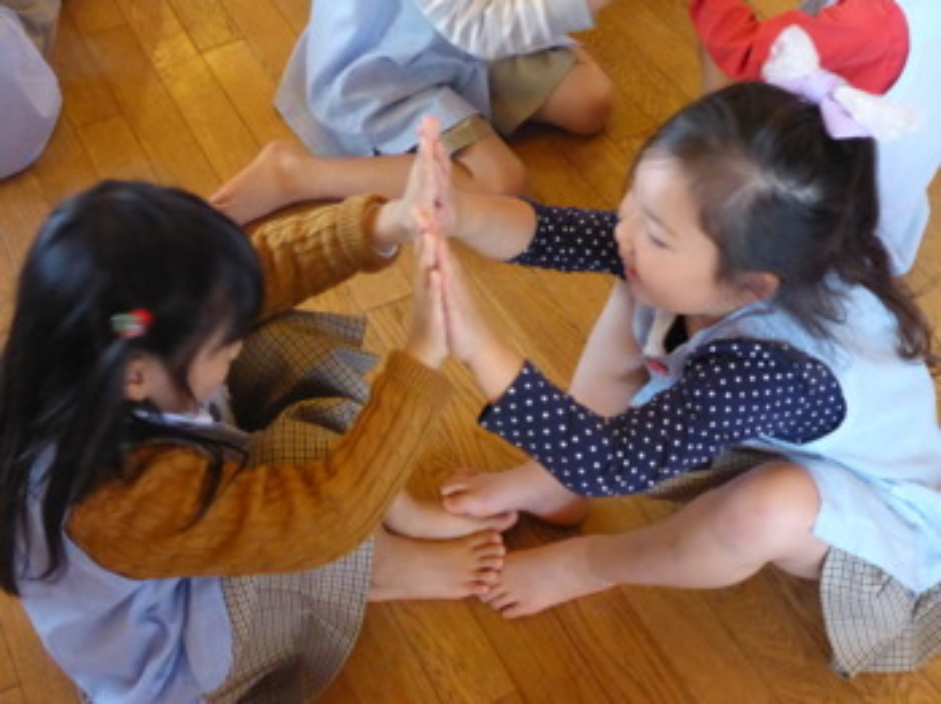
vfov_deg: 29.6
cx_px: 470
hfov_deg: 38.9
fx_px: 1331
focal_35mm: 49
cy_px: 352
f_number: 4.5
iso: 1600
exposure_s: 1/100
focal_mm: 8.4
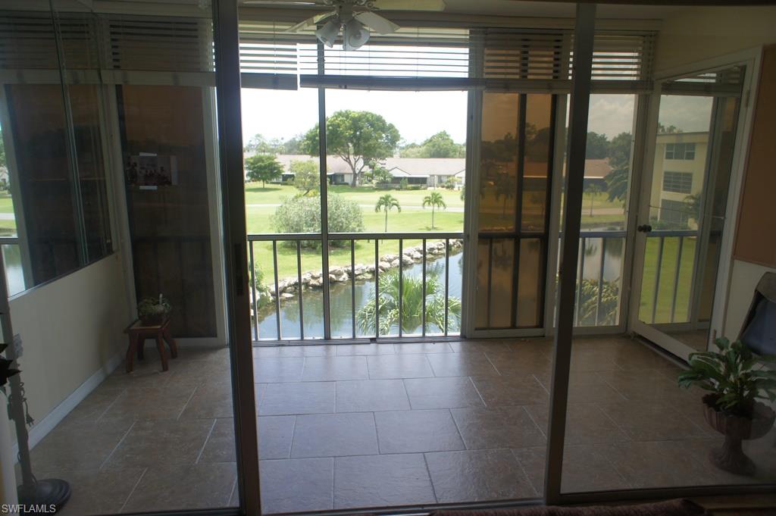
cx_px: 388
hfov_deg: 73.8
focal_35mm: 24
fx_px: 517
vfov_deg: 53.1
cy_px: 258
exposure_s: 1/400
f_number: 4
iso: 200
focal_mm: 16
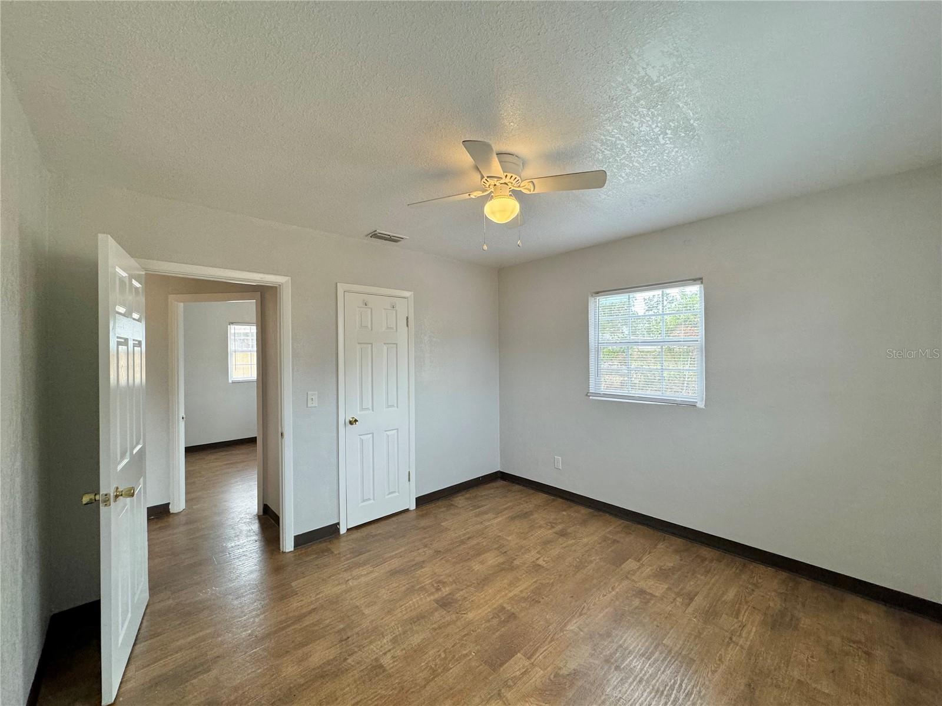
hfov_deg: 102.1
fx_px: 381
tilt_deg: -0.2
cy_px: 353
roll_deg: +0.3
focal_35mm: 14
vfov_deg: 85.7
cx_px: 471
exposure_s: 1/120
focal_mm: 2.22
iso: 200
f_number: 2.2
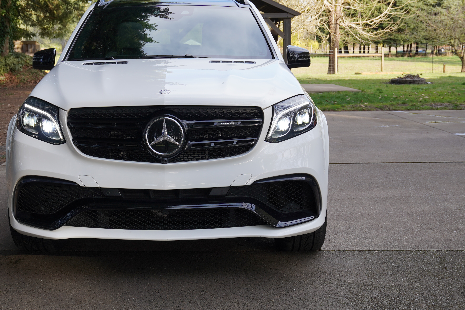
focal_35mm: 56
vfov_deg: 24.1
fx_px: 723
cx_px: 183
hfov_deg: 35.5
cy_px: 104
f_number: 5
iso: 100
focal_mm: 33
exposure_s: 1/100
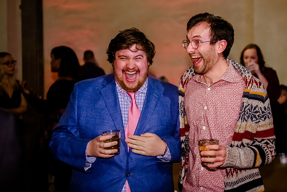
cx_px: 186
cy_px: 67
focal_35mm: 62
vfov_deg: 21.7
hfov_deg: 32.0
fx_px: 497
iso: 5000
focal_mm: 48
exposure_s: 1/320
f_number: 2.8
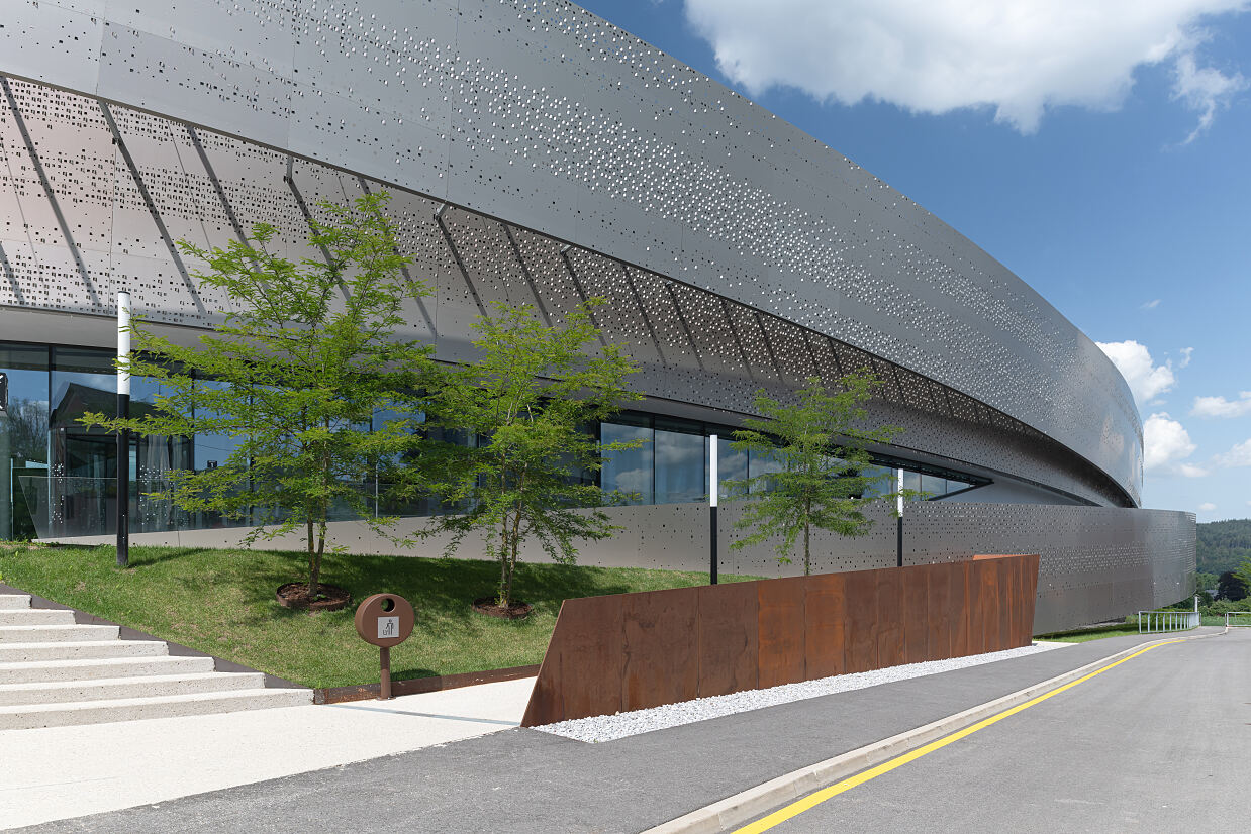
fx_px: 834
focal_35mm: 24
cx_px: 626
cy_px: 417
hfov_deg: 73.7
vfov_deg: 53.2
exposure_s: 1/125
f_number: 9.5
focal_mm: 24
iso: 100
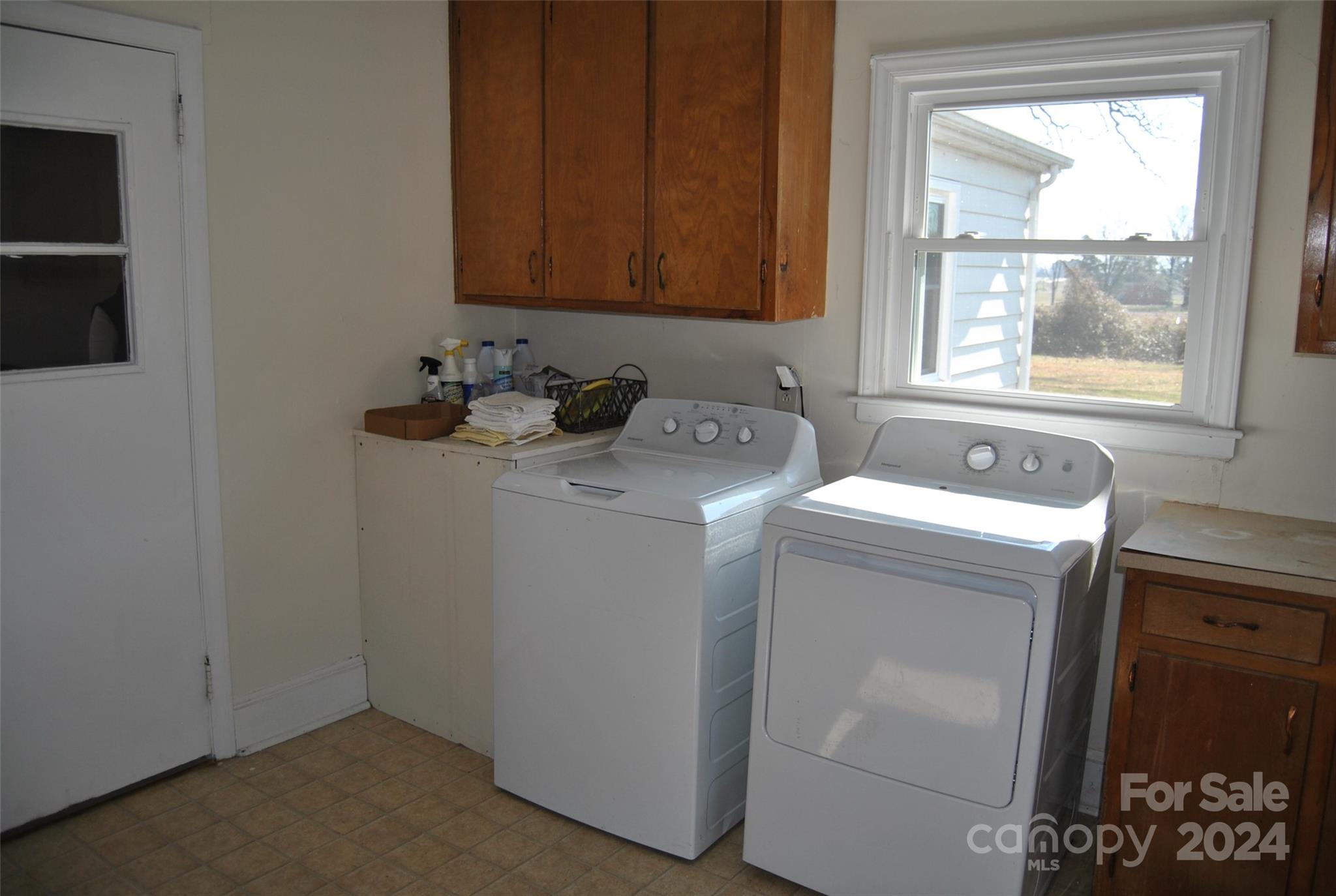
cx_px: 668
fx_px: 1004
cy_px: 448
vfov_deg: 48.1
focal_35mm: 27
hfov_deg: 67.3
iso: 100
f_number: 3.5
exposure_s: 1/160
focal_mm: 18
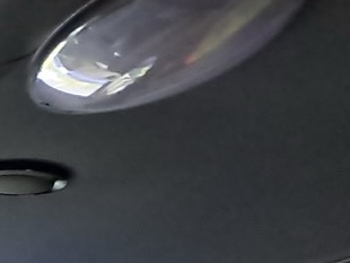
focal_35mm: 129
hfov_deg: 13.0
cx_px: -378
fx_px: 1305
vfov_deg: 11.0
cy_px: 413
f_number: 1.8
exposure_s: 1/25
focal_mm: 4.65
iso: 320
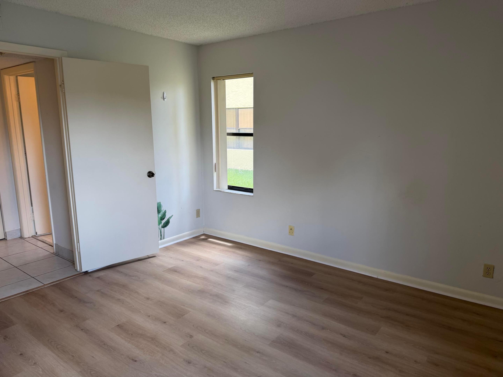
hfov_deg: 71.6
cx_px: 252
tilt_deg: -10.5
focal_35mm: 24
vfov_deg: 56.8
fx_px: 349
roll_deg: +0.4
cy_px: 188
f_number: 1.78
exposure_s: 1/177
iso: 100
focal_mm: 6.76
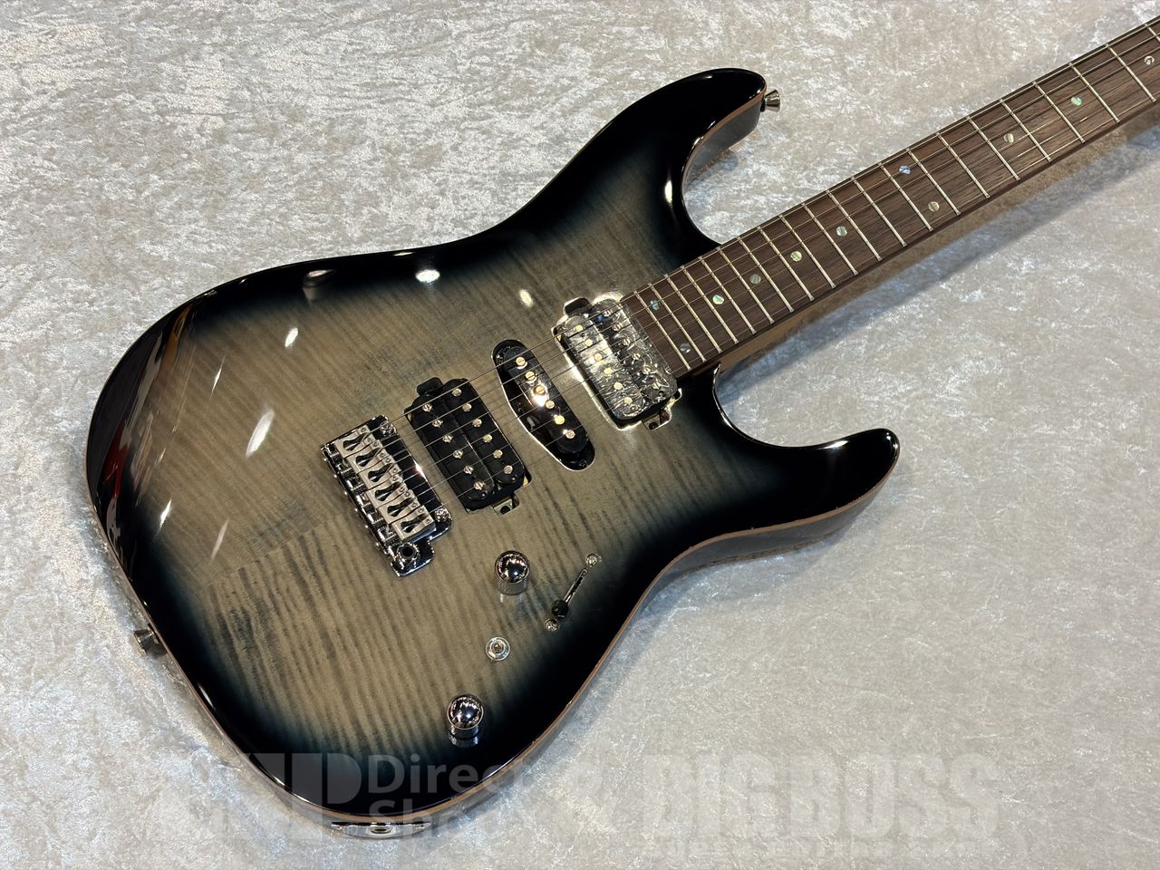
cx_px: 580
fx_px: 1743
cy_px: 435
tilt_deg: -64.7
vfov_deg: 28.0
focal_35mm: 52
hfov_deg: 36.8
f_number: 1.6
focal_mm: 5.96
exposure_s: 1/60
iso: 64
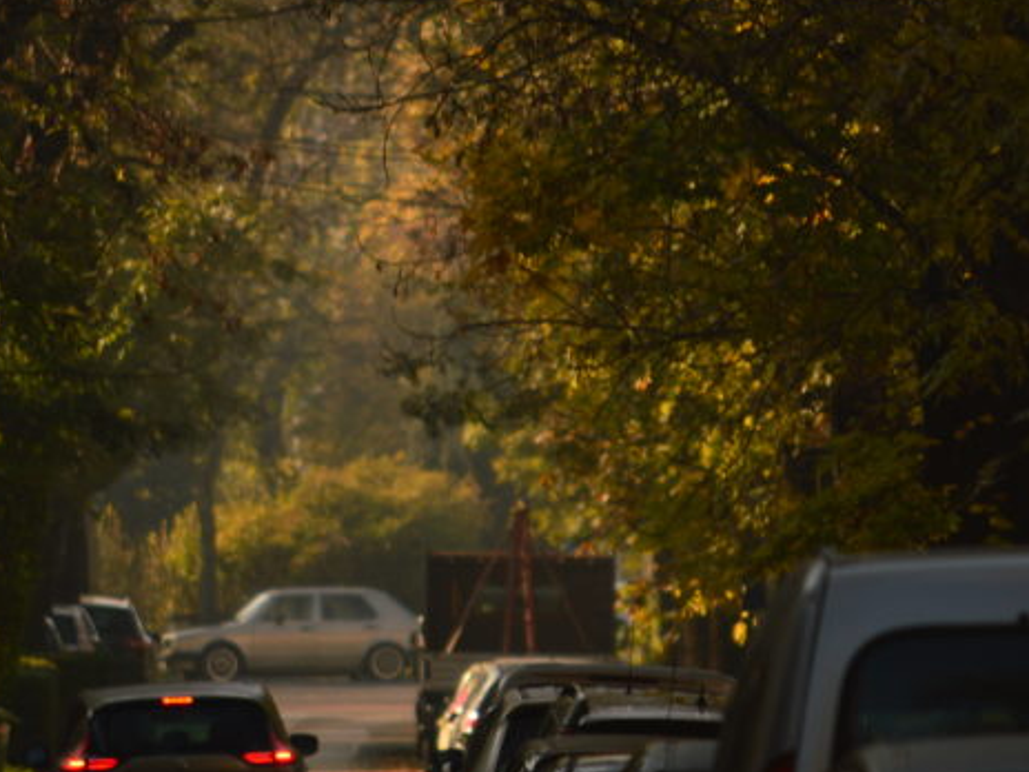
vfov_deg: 1.5
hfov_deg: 2.0
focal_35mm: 1010
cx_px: 534
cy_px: 94
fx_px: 30023
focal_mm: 300
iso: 100
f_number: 5.6
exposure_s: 1/400
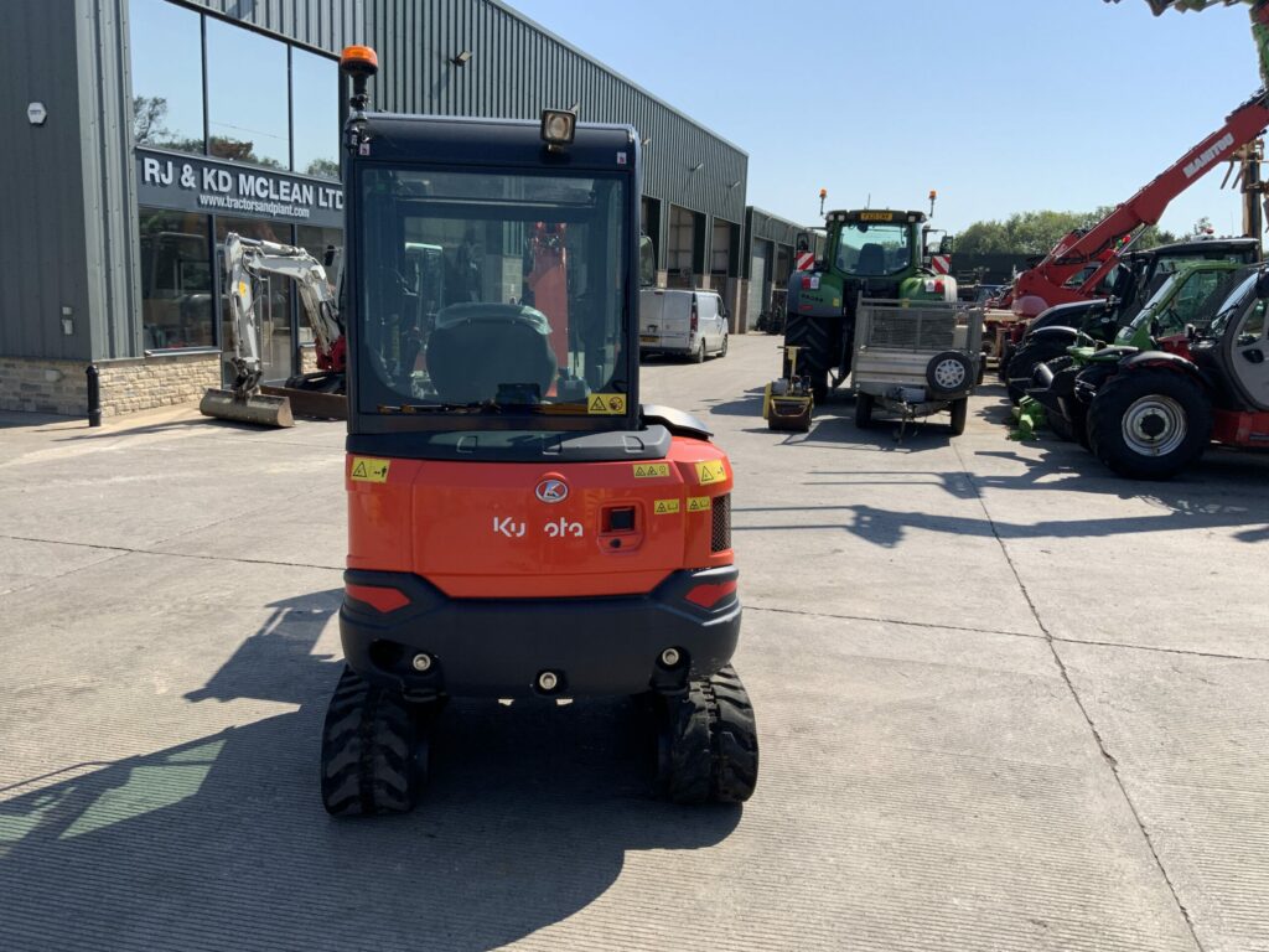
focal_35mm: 29
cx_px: 634
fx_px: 1063
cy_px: 476
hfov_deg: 61.7
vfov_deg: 48.2
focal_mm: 3
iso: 16
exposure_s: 1/1730
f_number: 1.8
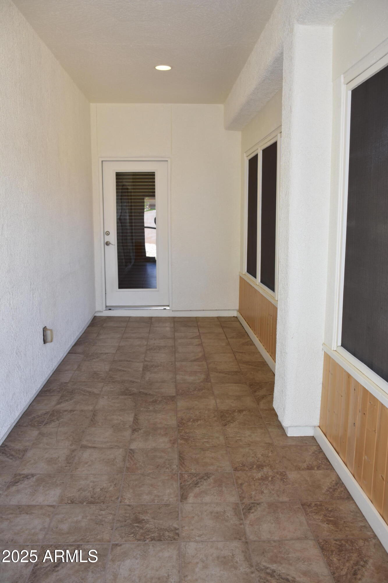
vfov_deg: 61.9
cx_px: 194
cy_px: 292
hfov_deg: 43.6
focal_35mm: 30
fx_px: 485
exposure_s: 1/60
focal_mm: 20
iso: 200
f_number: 4
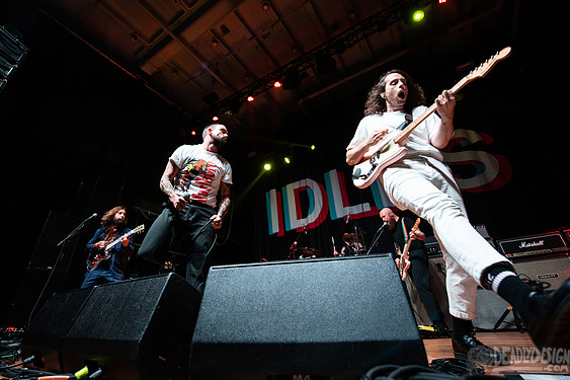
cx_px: 261
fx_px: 253
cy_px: 165
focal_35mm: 16
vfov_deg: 73.4
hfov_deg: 96.5
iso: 1600
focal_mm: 14
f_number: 3.2
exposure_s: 1/200
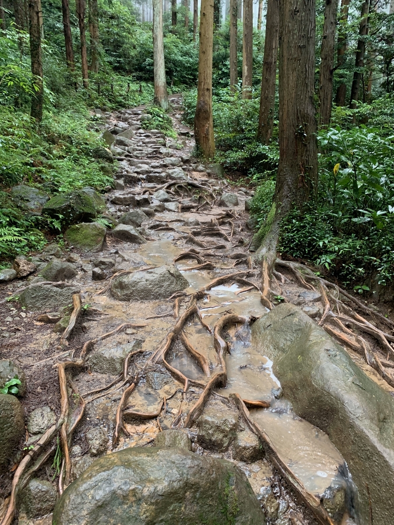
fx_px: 395
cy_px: 262
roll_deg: -0.1
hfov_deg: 53.1
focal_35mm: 26
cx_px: 197
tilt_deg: -11.5
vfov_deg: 67.3
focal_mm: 4.25
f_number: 1.8
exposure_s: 1/60
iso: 400
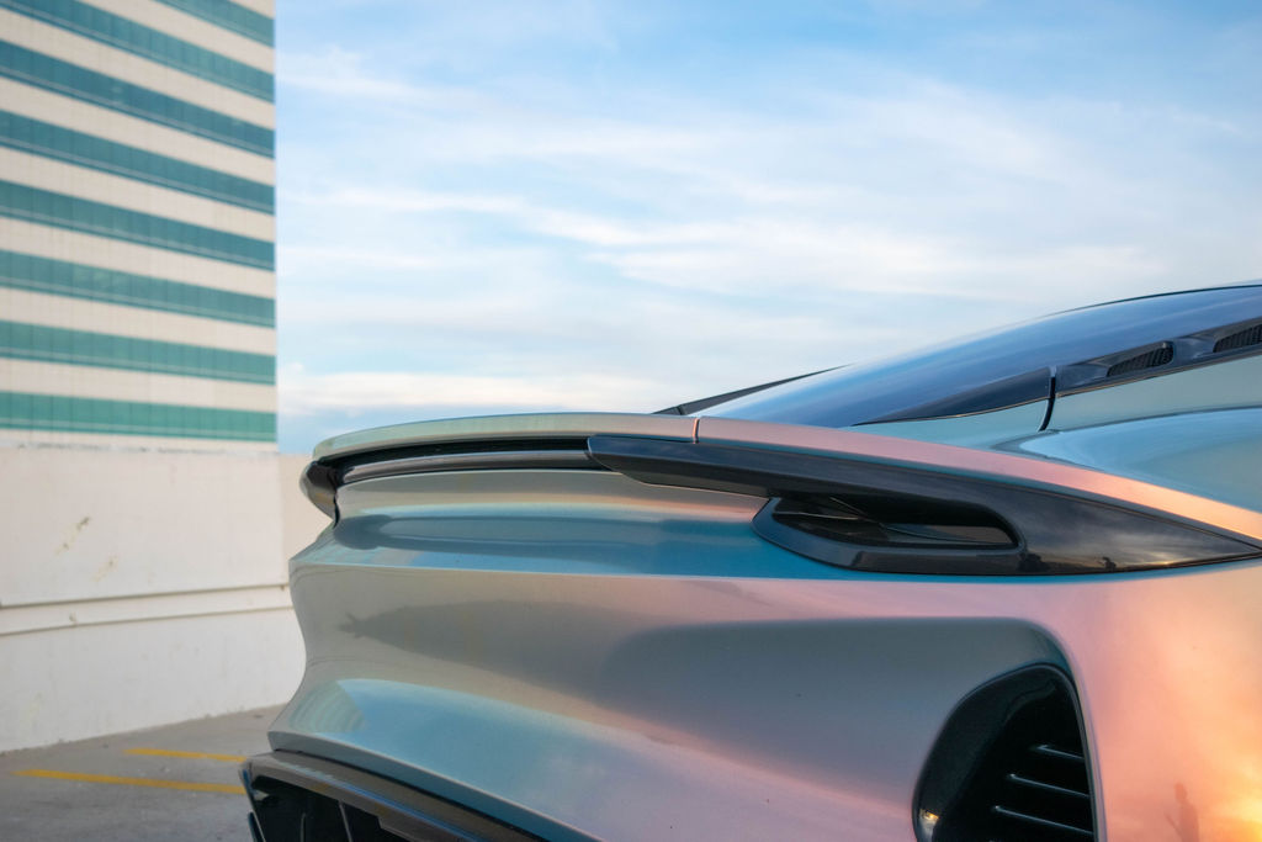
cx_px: 631
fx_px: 1788
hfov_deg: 38.9
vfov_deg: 26.5
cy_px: 421
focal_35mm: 51
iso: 400
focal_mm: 34
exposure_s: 1/1000
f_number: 4.5
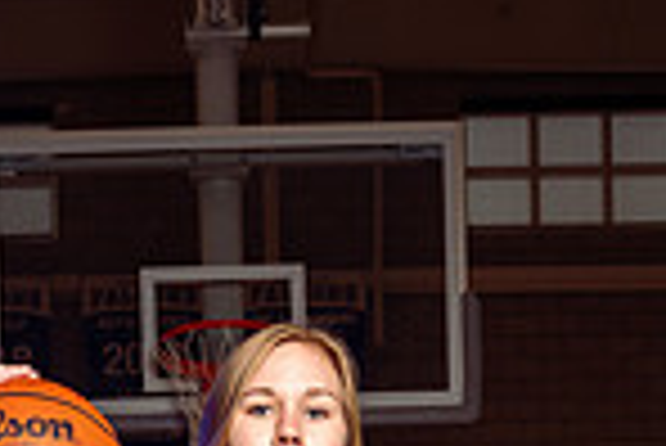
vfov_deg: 12.5
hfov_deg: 22.3
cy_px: 1000
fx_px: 1685
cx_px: 266
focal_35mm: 91
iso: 400
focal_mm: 30
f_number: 7.1
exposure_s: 1/200
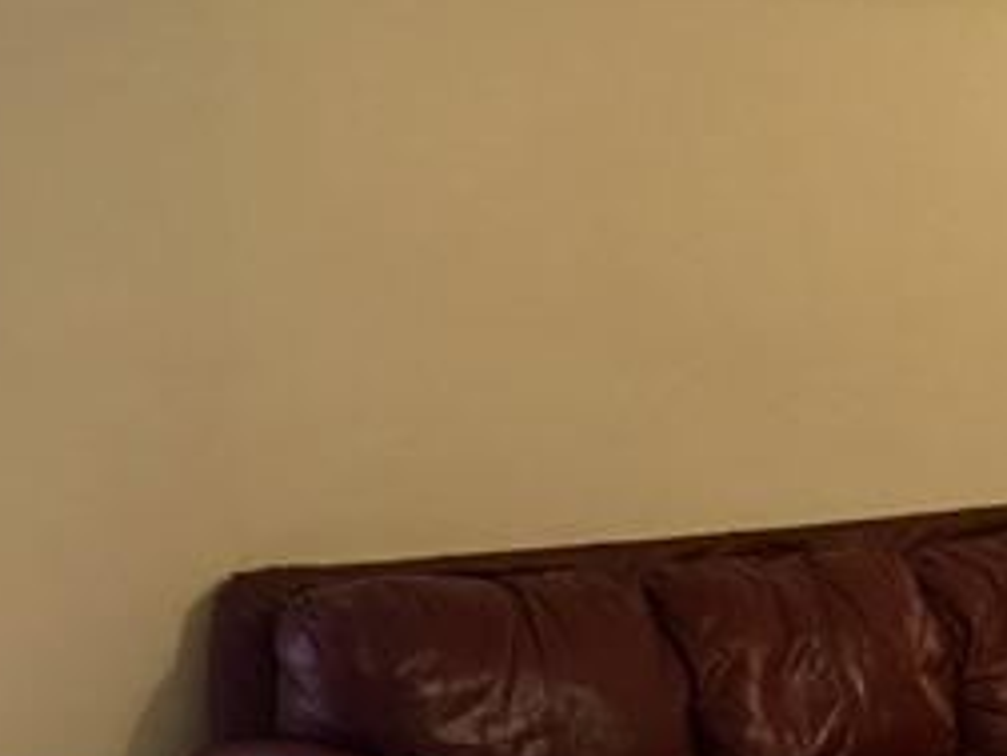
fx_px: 2676
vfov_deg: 16.0
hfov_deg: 19.2
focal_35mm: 92
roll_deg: +0.8
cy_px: 536
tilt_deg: -5.2
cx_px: 1407
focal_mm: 4.15
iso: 80
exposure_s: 1/10
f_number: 2.2
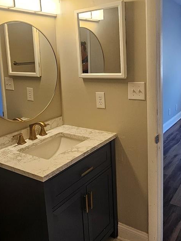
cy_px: 102
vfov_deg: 56.5
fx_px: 223
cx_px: 97
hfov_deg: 44.1
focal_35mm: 32
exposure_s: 1/60
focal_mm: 2.2
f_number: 2.2
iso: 80
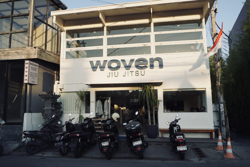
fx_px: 188
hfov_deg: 67.4
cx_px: 125
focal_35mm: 27
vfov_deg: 47.9
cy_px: 84
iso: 100
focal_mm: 18
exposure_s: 1/200
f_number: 4.5
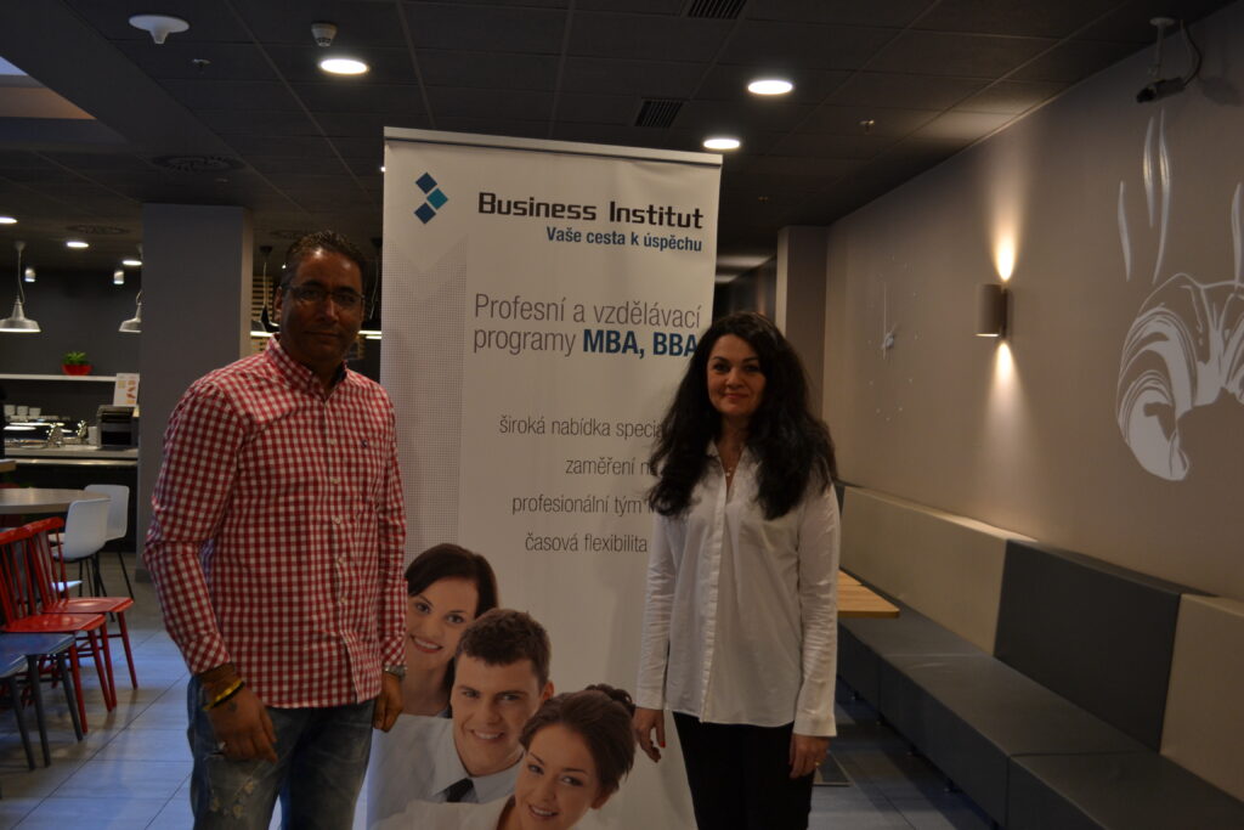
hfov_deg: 57.2
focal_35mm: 33
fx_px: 1140
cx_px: 622
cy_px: 415
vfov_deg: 40.0
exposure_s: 1/40
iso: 400
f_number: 4
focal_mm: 22
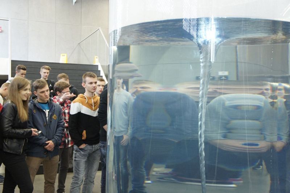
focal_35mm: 42
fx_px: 338
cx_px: 145
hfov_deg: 46.4
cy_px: 96
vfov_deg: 31.8
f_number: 4
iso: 1600
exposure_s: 1/40
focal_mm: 28
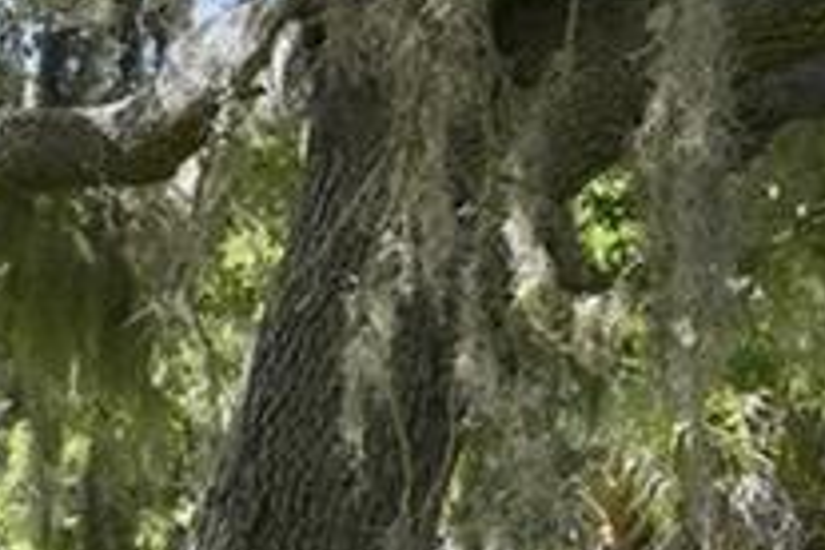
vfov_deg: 12.6
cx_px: -1267
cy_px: 474
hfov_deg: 13.1
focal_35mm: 108
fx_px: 2475
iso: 100
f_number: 9
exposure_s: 1/160
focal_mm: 14
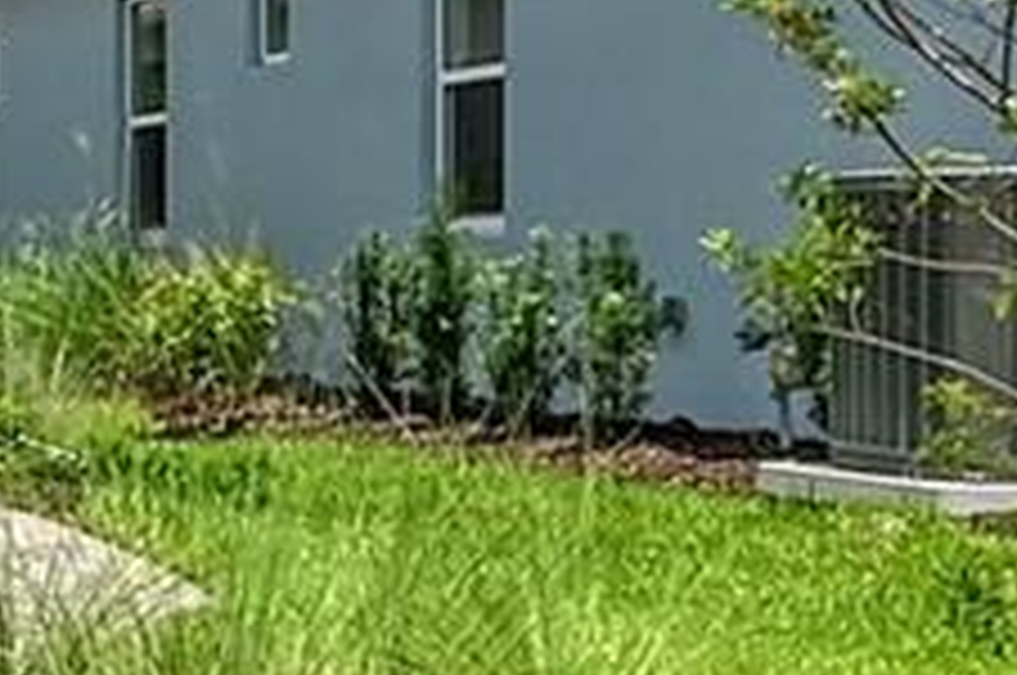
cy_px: 173
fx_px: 2990
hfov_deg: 15.7
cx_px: -958
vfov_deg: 12.8
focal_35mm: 106
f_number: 10
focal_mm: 10
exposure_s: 1/8000
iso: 640
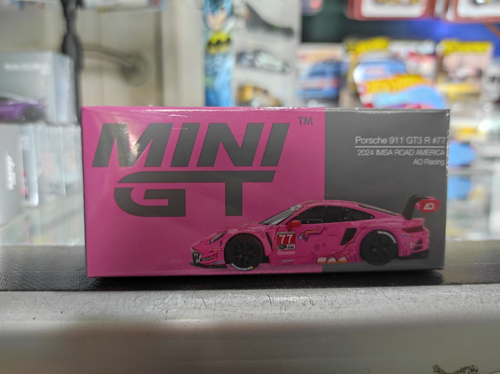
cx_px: 250
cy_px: 187
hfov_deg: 69.4
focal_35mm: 25
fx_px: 361
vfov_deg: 54.8
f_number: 1.89
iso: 522
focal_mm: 5.43
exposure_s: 1/33
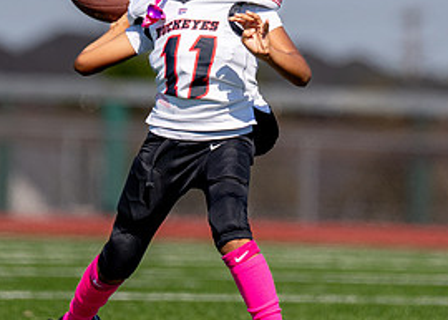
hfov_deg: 2.8
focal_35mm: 729
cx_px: 203
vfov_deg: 2.0
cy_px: 14
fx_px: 9278
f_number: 2.8
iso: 250
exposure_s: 1/6400
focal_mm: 200
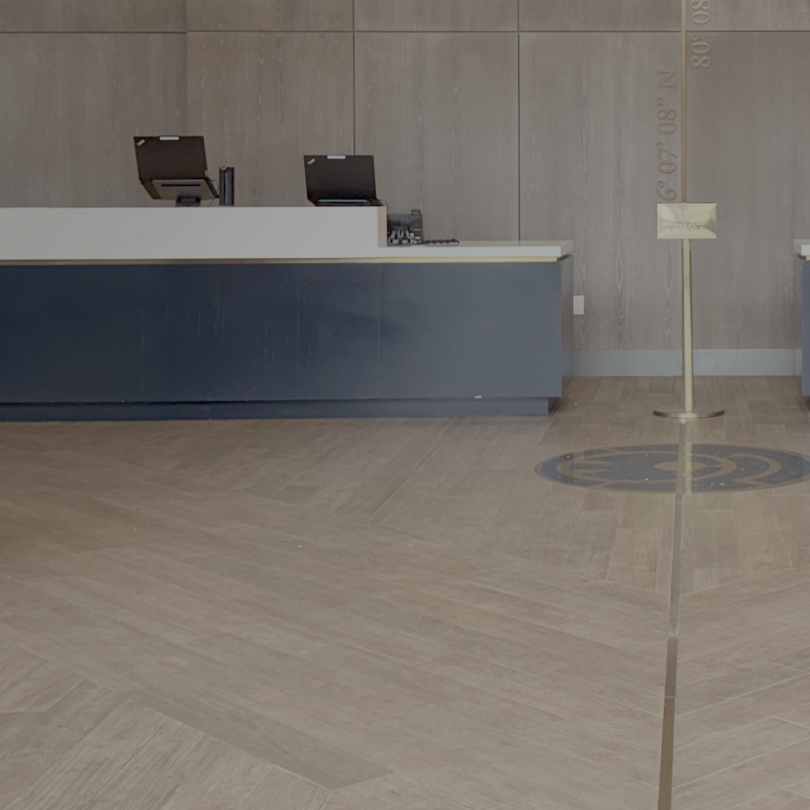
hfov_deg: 27.4
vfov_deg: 27.7
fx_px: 1615
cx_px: 690
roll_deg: -0.6
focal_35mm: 61
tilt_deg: +0.2
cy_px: 187
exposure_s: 1/131
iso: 100
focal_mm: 6.76
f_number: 1.78
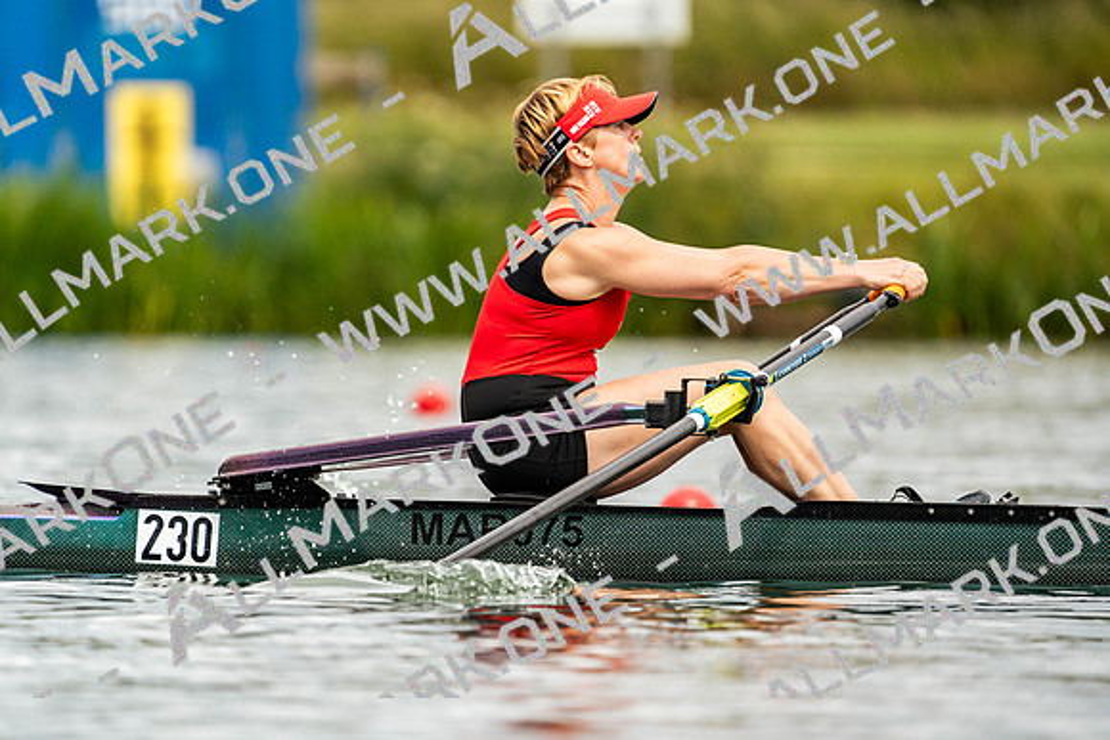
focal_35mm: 600
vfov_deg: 2.3
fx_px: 18503
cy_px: 370
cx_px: 555
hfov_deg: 3.4
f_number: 6.3
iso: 500
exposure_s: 1/2000
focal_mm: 600
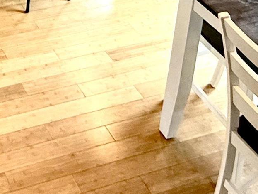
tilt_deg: -12.5
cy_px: -222
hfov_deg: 24.9
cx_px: -67
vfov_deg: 15.6
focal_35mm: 69
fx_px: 514
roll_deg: -0.7
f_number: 2.2
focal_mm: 2.22
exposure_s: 1/60
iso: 320
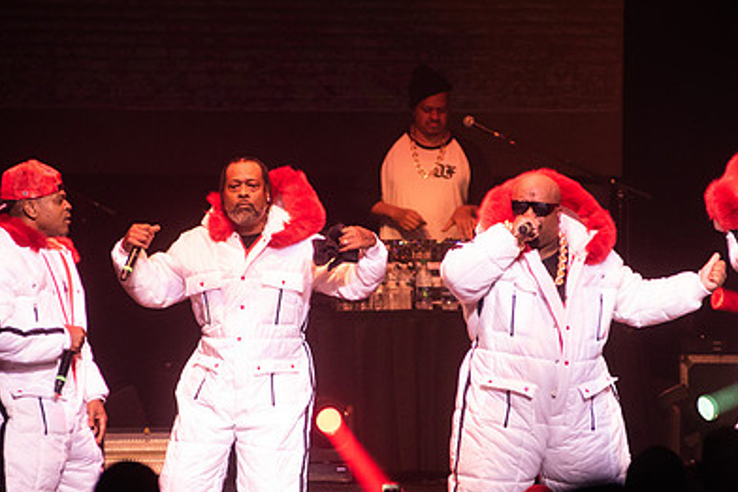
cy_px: 283
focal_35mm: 323
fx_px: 6618
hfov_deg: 6.4
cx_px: 426
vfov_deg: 4.3
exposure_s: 1/500
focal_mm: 200
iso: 3200
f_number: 3.5
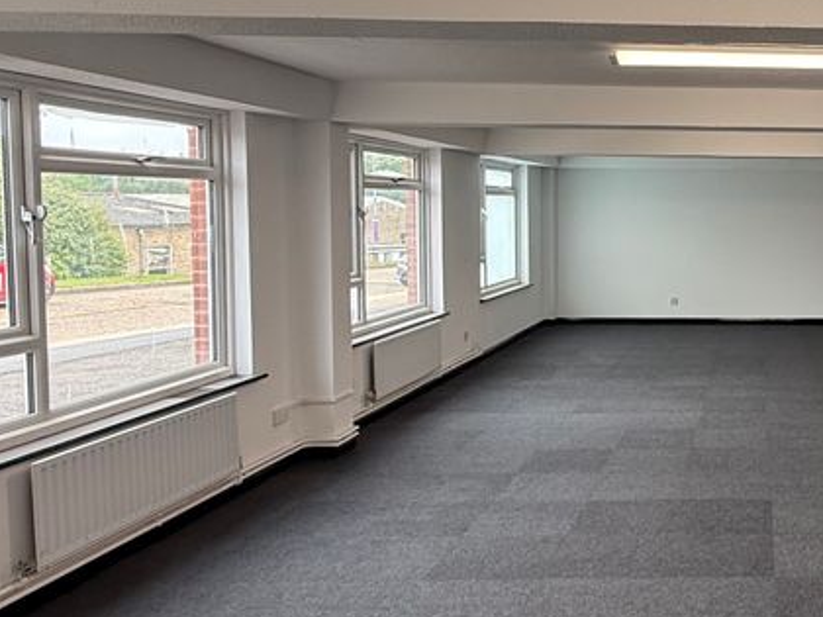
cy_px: 254
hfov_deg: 43.8
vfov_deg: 38.5
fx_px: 880
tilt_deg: -1.3
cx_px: 799
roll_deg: -0.9
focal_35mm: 37
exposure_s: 1/99
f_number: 2.2
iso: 80
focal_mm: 2.22
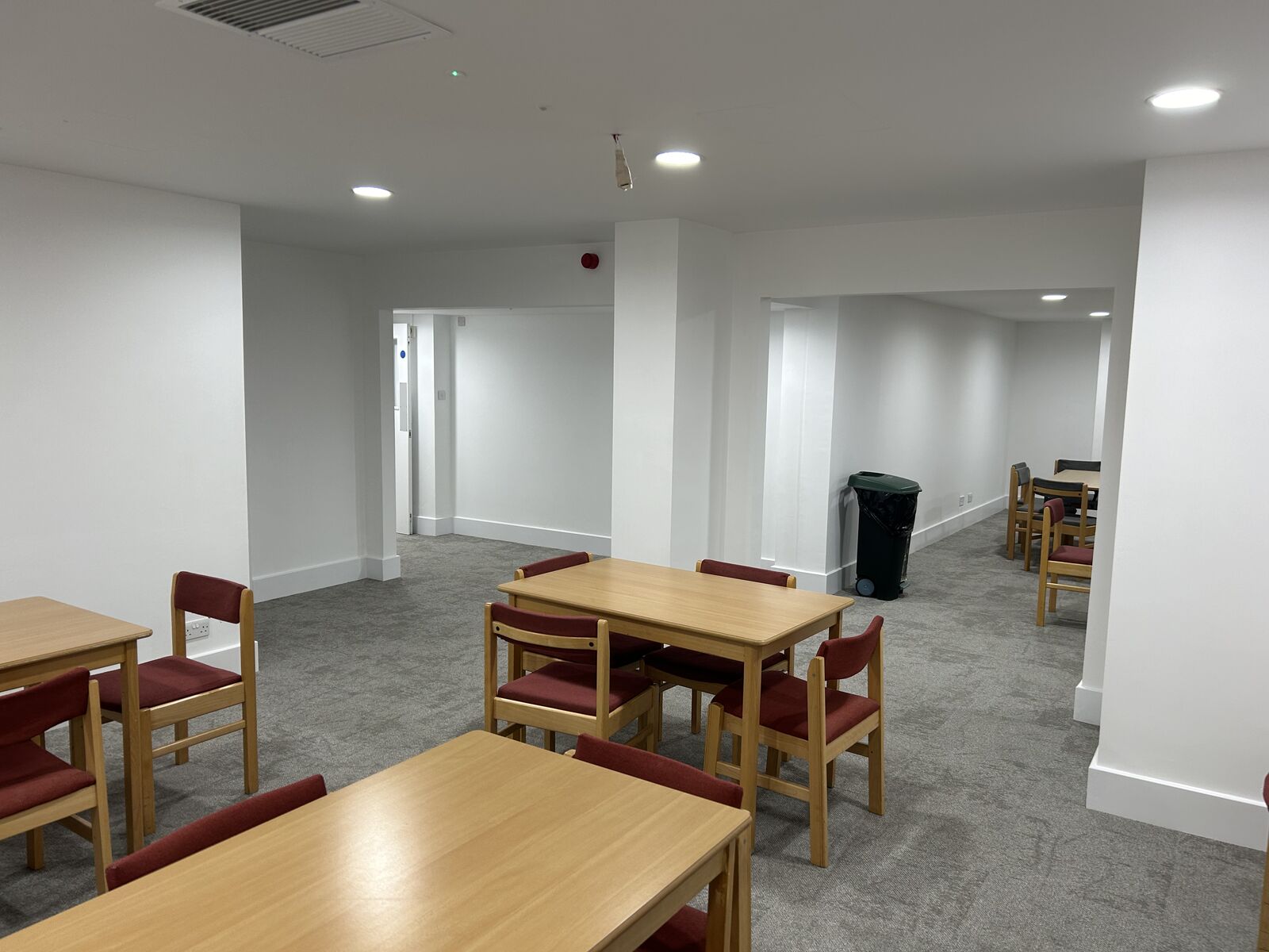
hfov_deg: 67.3
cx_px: 634
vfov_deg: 53.1
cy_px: 476
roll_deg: -0.8
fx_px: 953
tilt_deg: -7.1
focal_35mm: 26
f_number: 1.5
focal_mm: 5.7
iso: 64
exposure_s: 1/100
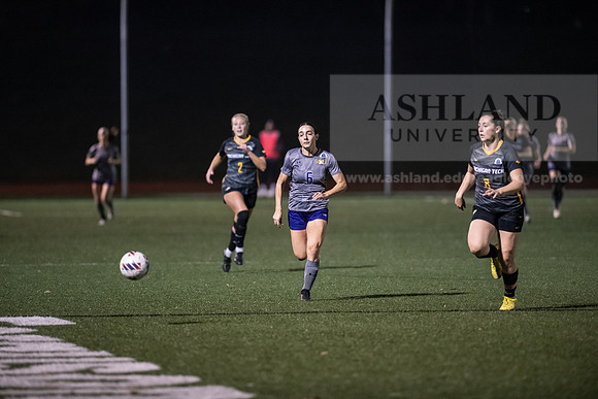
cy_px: 200
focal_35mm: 300
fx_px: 4984
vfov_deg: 4.6
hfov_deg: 6.9
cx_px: 299
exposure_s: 1/1000
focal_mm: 300
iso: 8000
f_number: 2.8
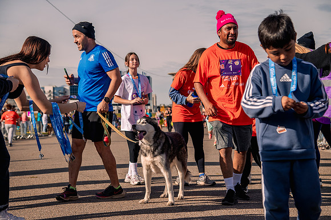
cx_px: 166
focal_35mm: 69
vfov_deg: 19.6
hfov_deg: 29.1
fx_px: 637
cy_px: 110
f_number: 5.6
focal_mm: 66
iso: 200
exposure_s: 1/1250
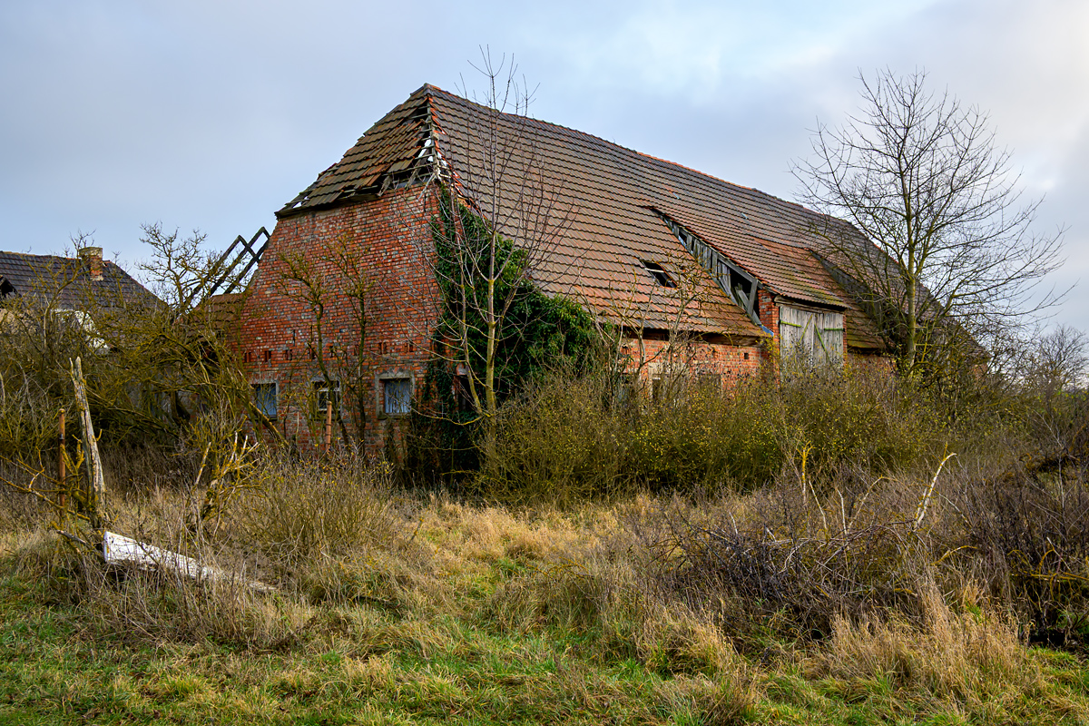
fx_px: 907
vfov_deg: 43.6
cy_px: 363
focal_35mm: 30
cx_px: 544
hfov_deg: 61.9
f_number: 6.7
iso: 200
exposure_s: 1/125
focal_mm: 20
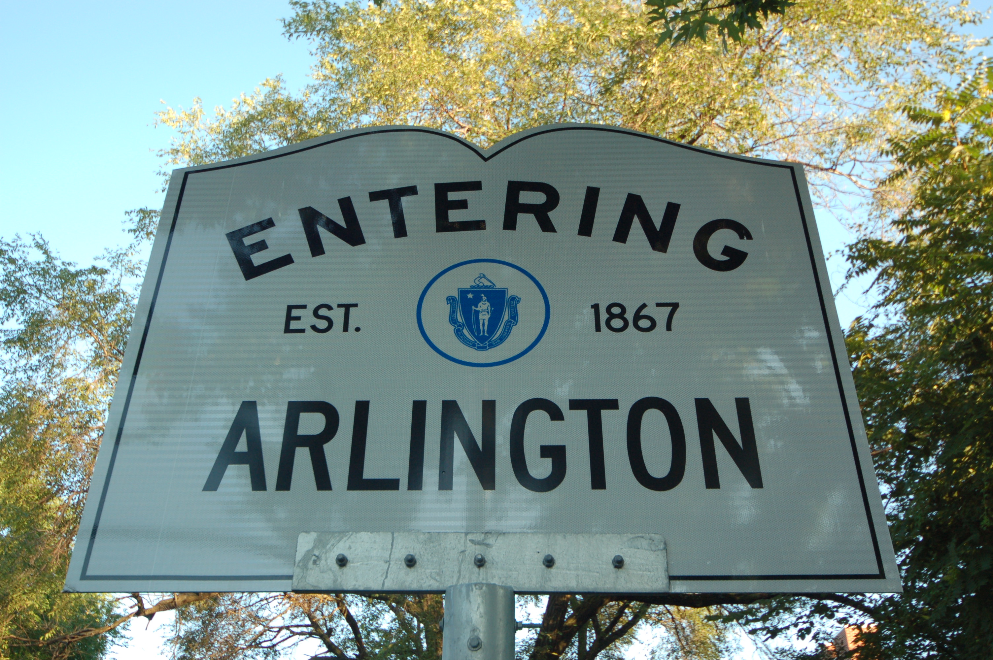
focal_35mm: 36
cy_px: 330
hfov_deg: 53.2
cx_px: 496
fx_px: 992
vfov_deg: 36.8
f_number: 5.6
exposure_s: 1/125
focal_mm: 24
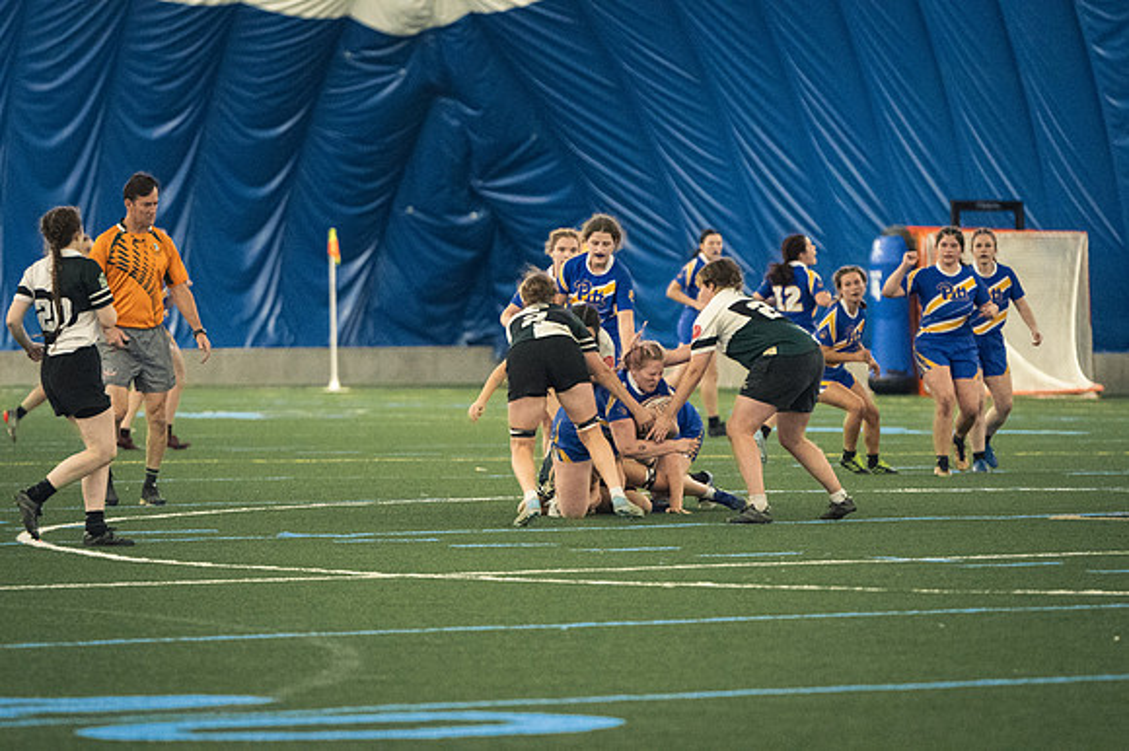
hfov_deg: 6.9
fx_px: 9403
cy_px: 376
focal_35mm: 300
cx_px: 564
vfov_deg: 4.6
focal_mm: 200
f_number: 2.8
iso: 10000
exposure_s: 1/500
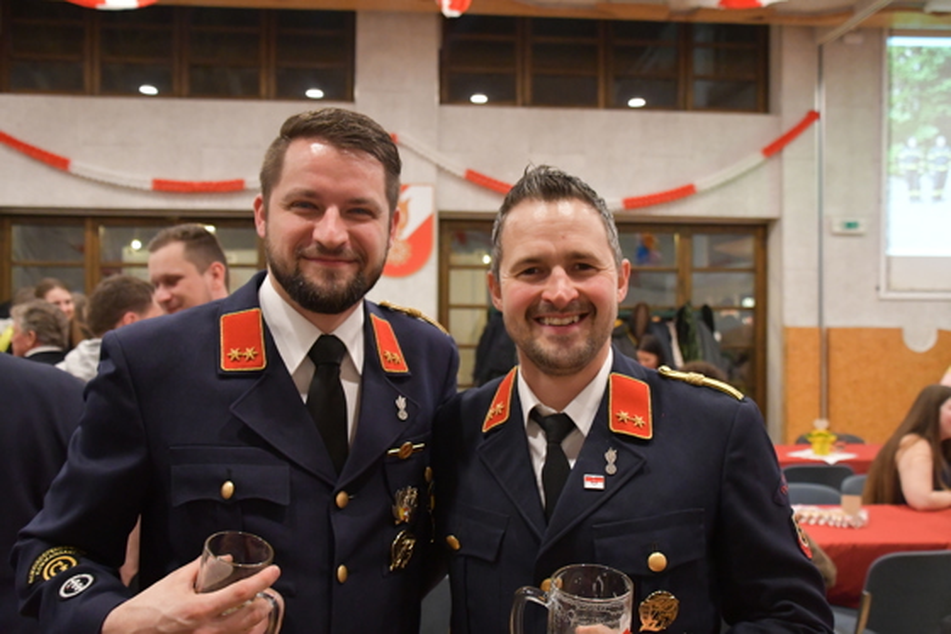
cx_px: 476
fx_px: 871
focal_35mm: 33
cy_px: 317
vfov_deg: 39.9
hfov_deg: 57.2
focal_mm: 22
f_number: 3.5
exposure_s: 1/60
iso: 5000
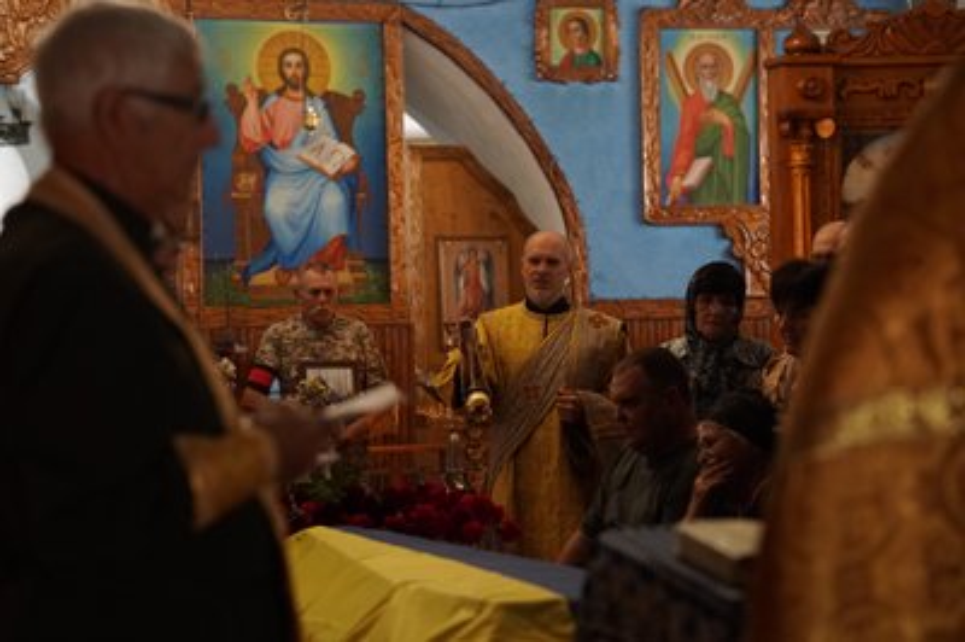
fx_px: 2250
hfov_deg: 24.2
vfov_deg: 16.2
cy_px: 321
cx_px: 482
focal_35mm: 84
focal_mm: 56
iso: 1250
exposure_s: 1/100
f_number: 2
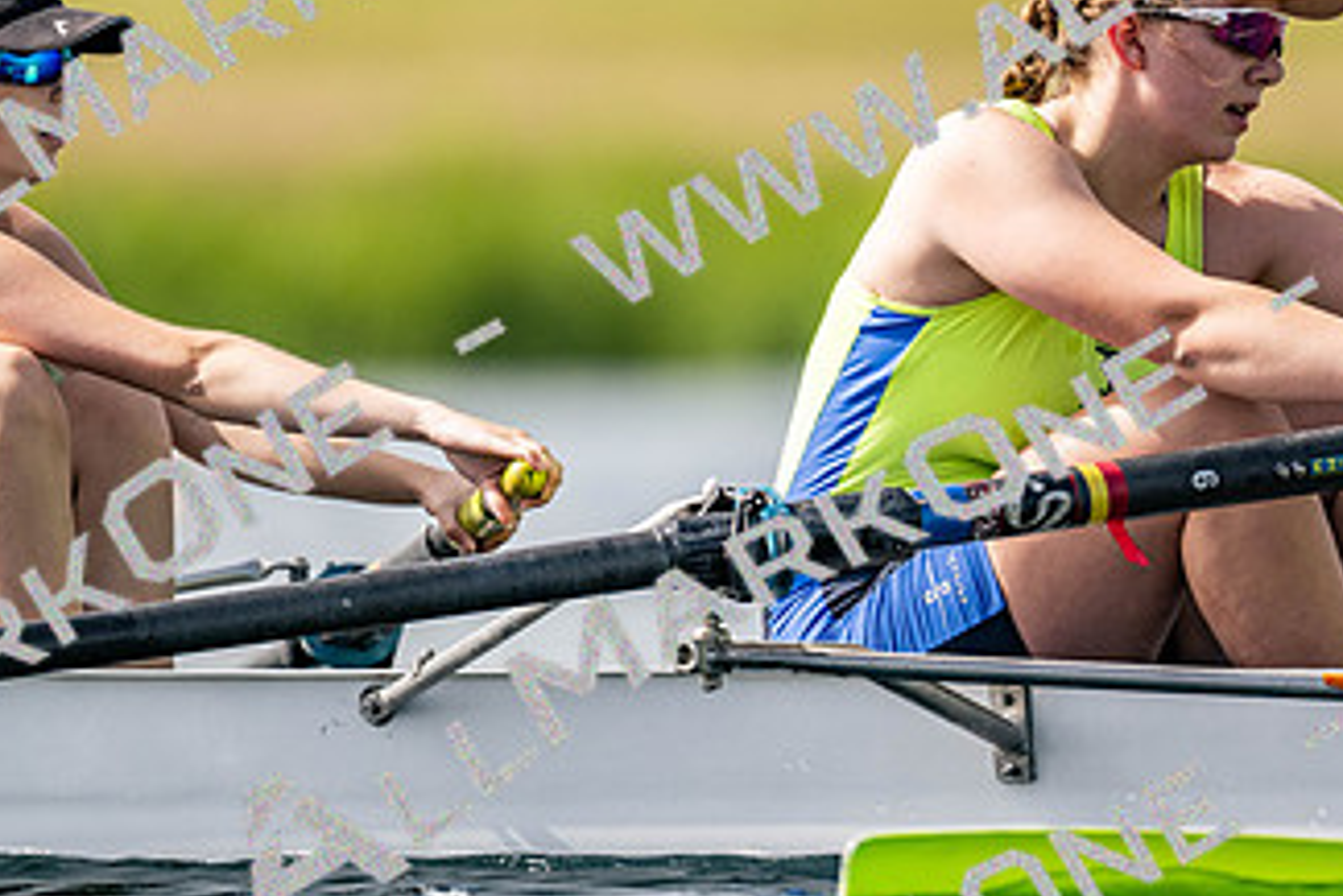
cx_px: 1083
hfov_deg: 1.9
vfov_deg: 1.3
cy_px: 316
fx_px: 39933
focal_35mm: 1070
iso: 200
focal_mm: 600
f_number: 4
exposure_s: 1/2500
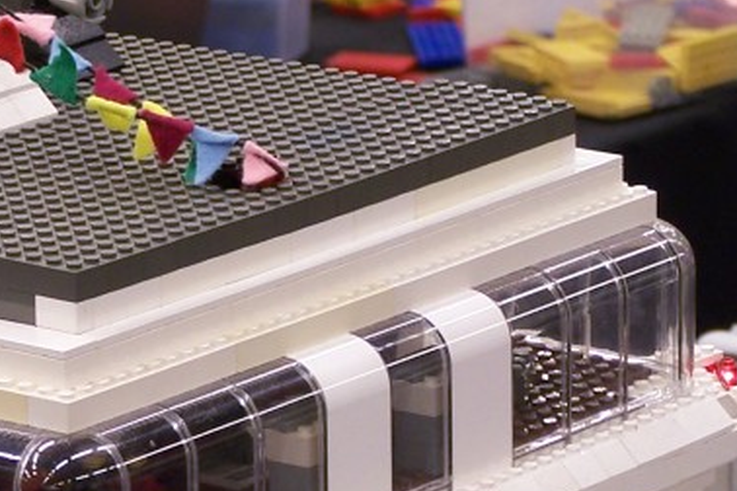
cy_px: 577
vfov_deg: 4.6
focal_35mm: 296
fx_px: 6059
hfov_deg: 6.9
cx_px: 19
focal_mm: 17.5
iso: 80
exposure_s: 1/3
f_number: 3.2
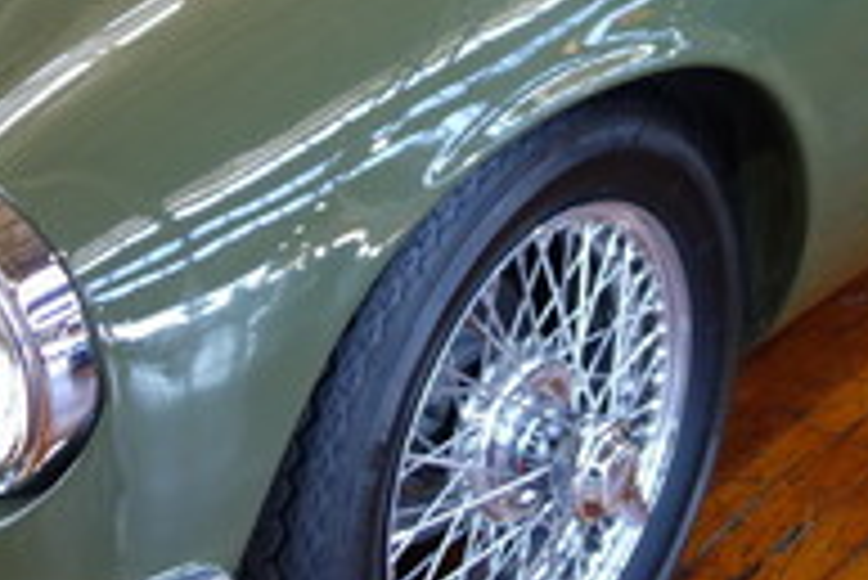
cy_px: 54
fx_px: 2099
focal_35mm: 87
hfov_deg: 23.4
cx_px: 409
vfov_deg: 15.5
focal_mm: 10.4
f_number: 1.8
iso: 200
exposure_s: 1/30
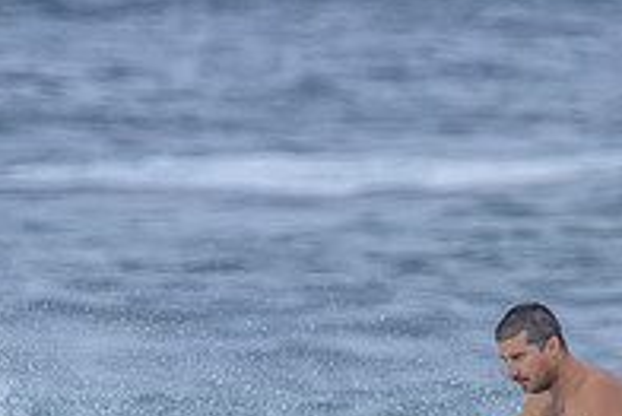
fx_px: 41963
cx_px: 378
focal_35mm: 2427
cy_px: 595
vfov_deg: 0.6
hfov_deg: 0.8
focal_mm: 800
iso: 1100
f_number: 11
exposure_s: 1/2000
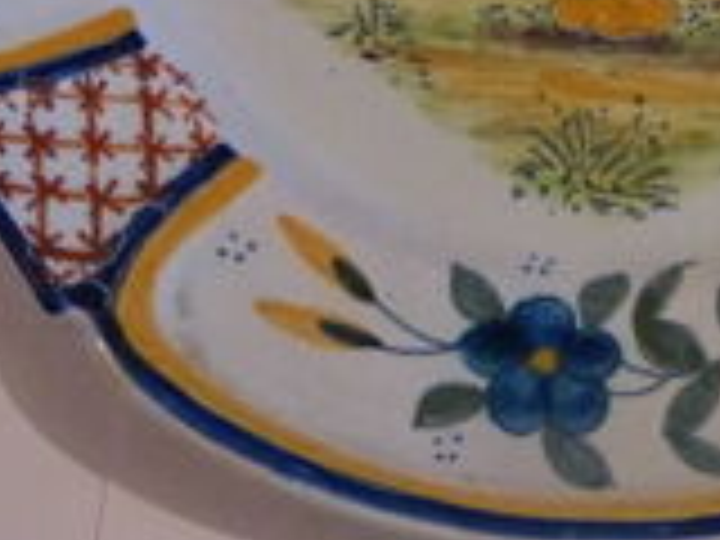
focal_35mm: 132
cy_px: -234
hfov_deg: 14.8
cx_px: 612
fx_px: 2746
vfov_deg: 10.9
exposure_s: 1/30
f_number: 3.2
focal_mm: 7.8
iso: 800
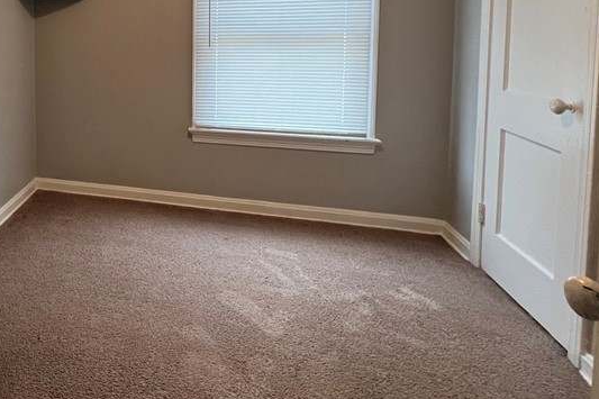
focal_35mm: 26
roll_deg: +0.5
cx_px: 74
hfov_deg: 60.2
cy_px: 52
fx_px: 432
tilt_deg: -4.9
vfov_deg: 45.6
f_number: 1.8
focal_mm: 1.57
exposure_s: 1/60
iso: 250
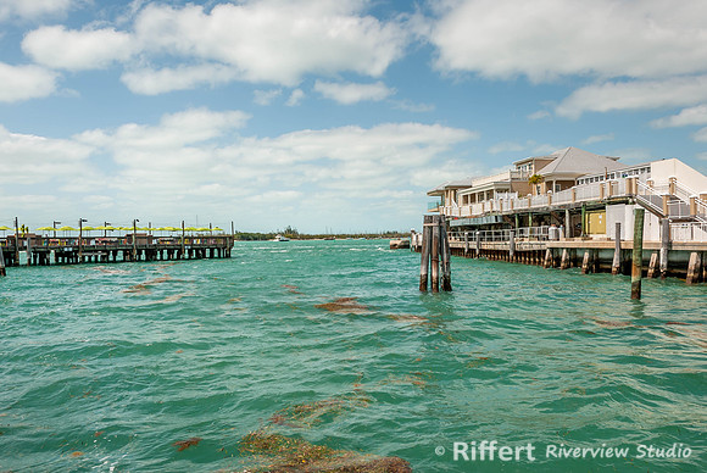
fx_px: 541
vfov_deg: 47.2
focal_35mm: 28
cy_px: 236
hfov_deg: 66.3
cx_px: 354
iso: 100
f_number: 8
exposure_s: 1/250
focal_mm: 18
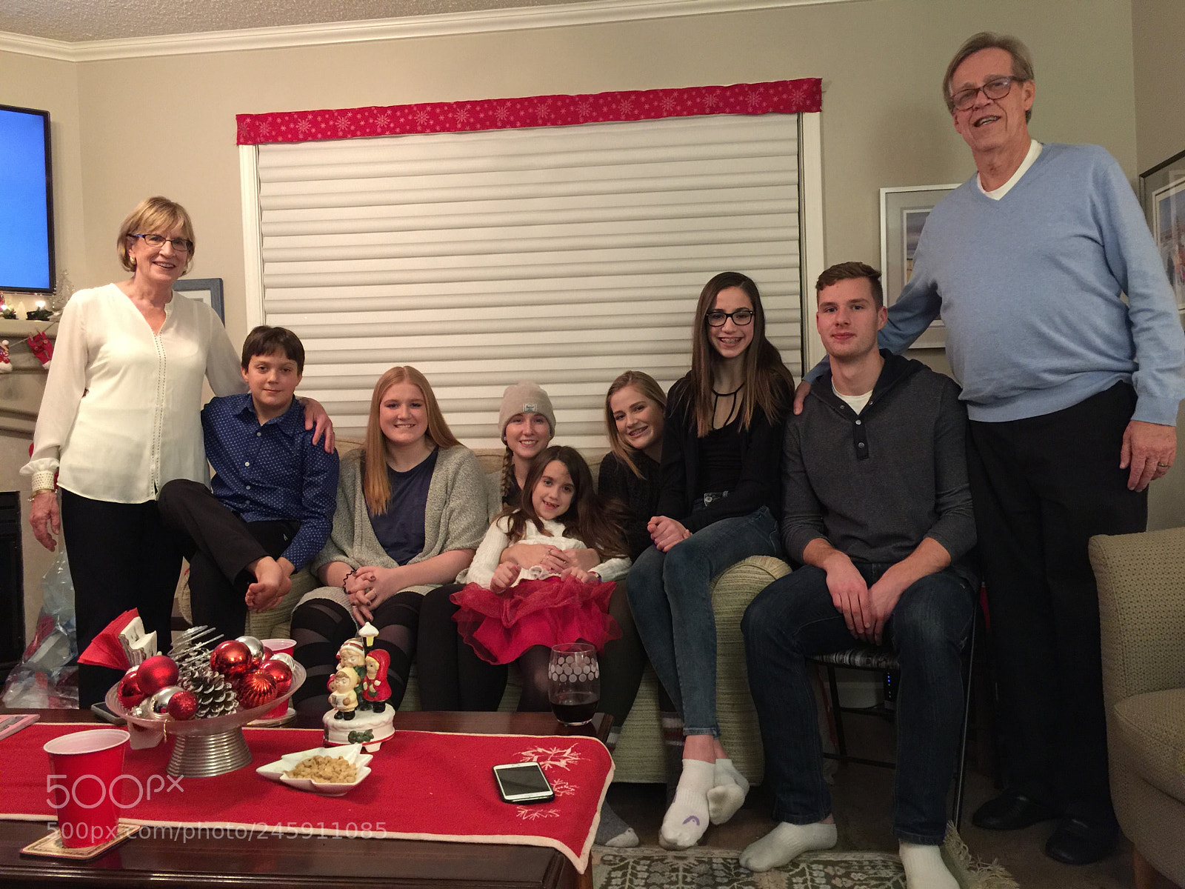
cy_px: 444
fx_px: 993
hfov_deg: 61.7
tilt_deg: -2.2
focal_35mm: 29
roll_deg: +1.4
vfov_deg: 48.2
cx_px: 592
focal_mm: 4.15
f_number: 2.2
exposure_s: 1/4
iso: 80
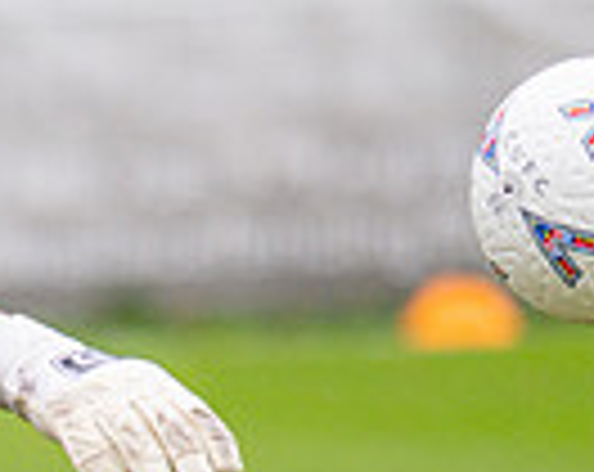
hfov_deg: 2.5
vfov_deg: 2.0
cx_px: -479
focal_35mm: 778
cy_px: 590
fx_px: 13647
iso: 400
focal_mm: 135
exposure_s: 1/2500
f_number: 1.8
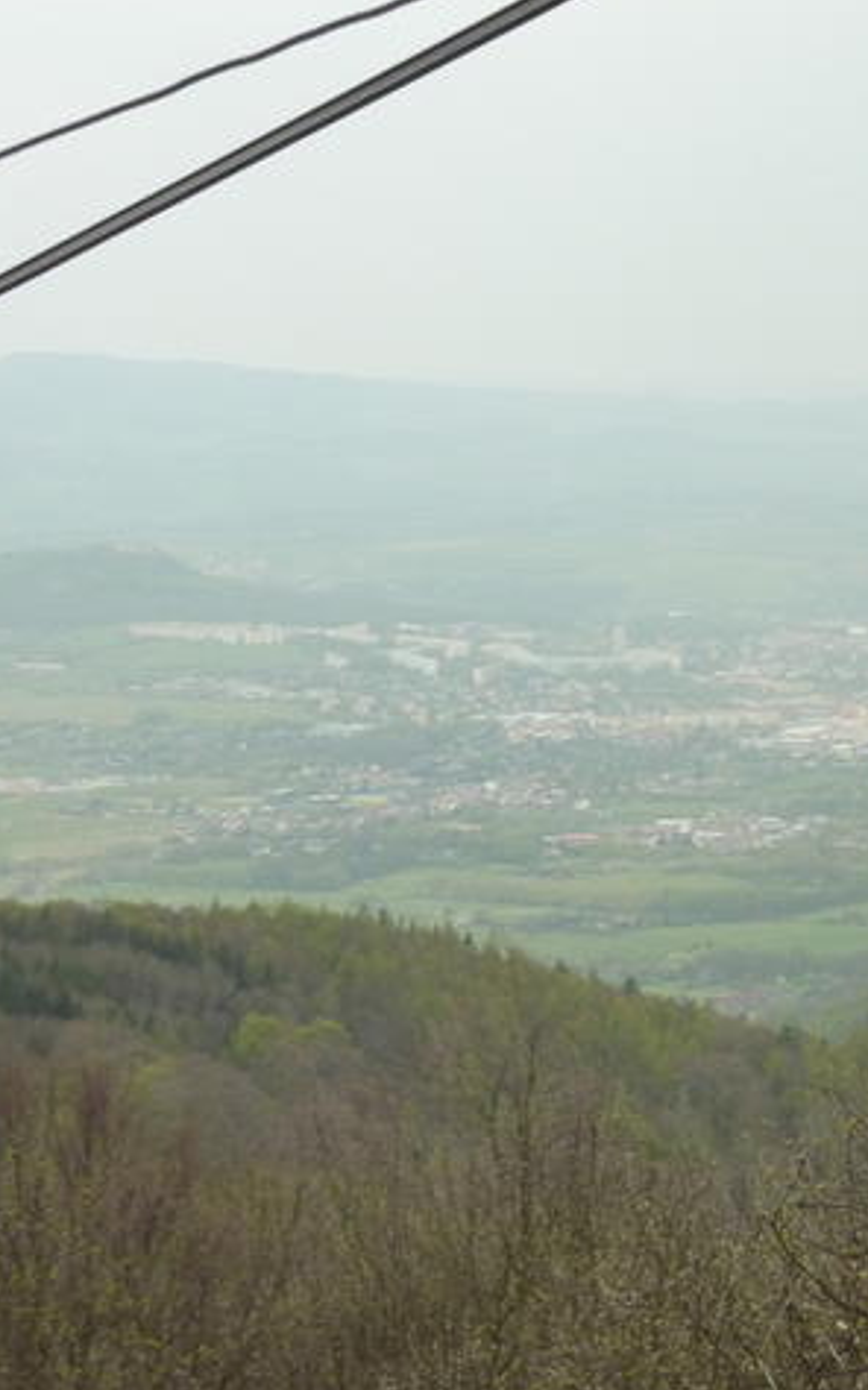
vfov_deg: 20.2
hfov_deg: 12.6
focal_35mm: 103
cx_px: 809
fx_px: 3901
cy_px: 692
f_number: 4.1
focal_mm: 11.9
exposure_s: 1/320
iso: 400
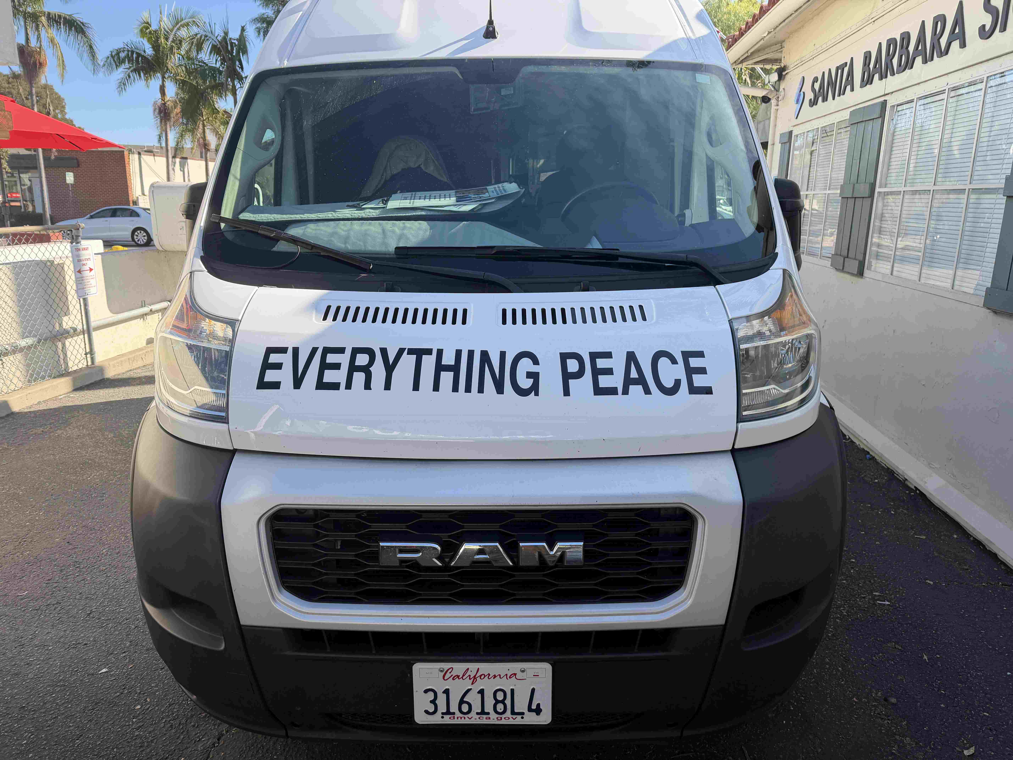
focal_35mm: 24
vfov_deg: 56.8
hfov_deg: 71.6
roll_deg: -0.1
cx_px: 506
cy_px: 380
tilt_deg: -14.3
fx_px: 702
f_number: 1.78
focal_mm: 6.76
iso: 100
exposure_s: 1/1292
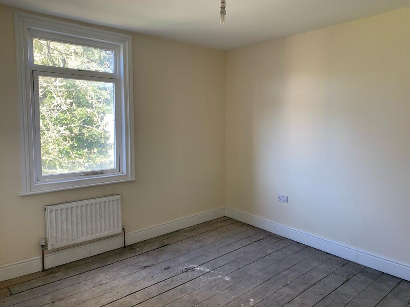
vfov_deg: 53.1
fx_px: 308
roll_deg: +0.0
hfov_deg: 67.3
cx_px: 205
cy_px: 154
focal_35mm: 26
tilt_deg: -5.9
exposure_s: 1/99
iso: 100
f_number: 1.8
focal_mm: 4.25
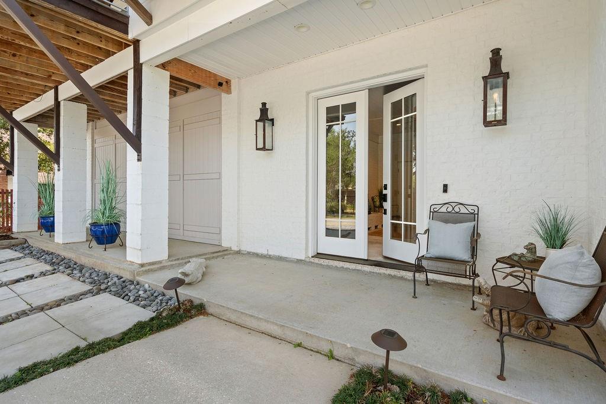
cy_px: 202
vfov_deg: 70.5
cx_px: 303
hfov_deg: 93.3
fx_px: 286
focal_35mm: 17
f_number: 5.6
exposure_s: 1/400
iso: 400
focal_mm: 17
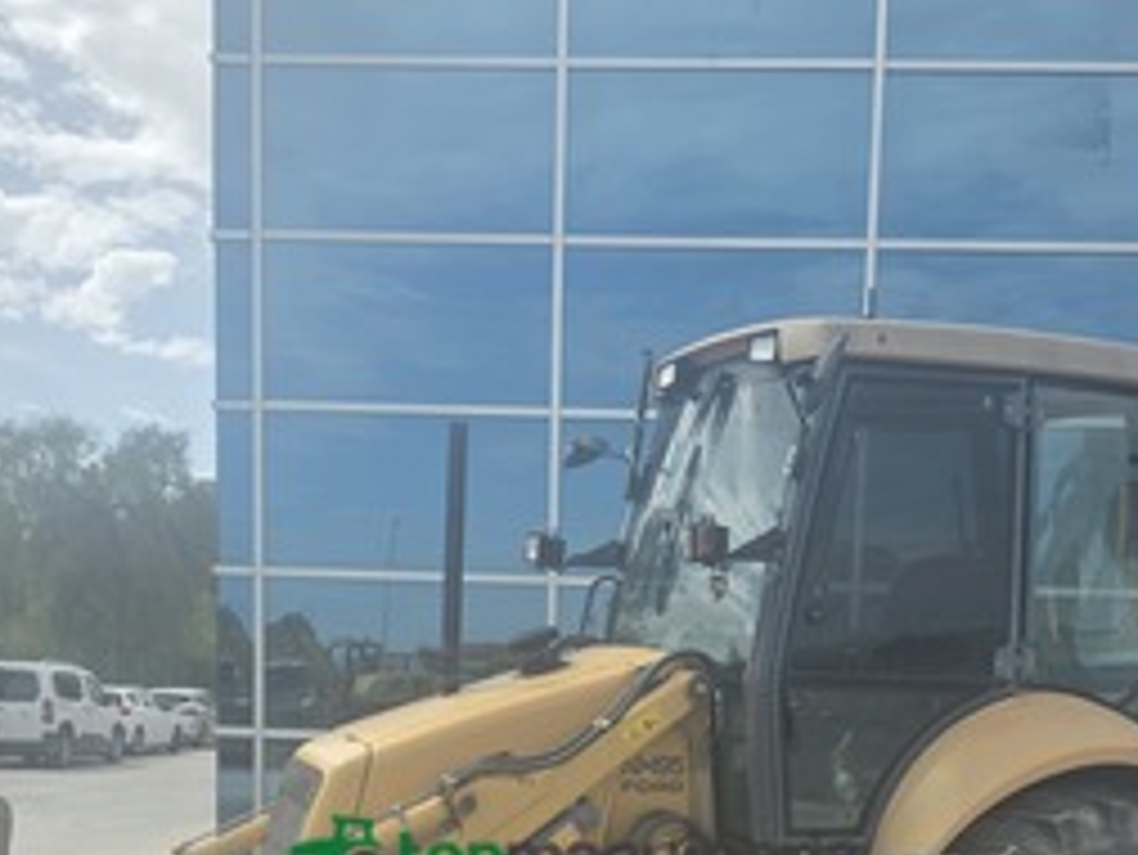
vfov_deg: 27.5
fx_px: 1645
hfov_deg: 38.1
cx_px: 627
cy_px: 855
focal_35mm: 50
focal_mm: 6.3
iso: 80
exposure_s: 1/5017
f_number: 1.7
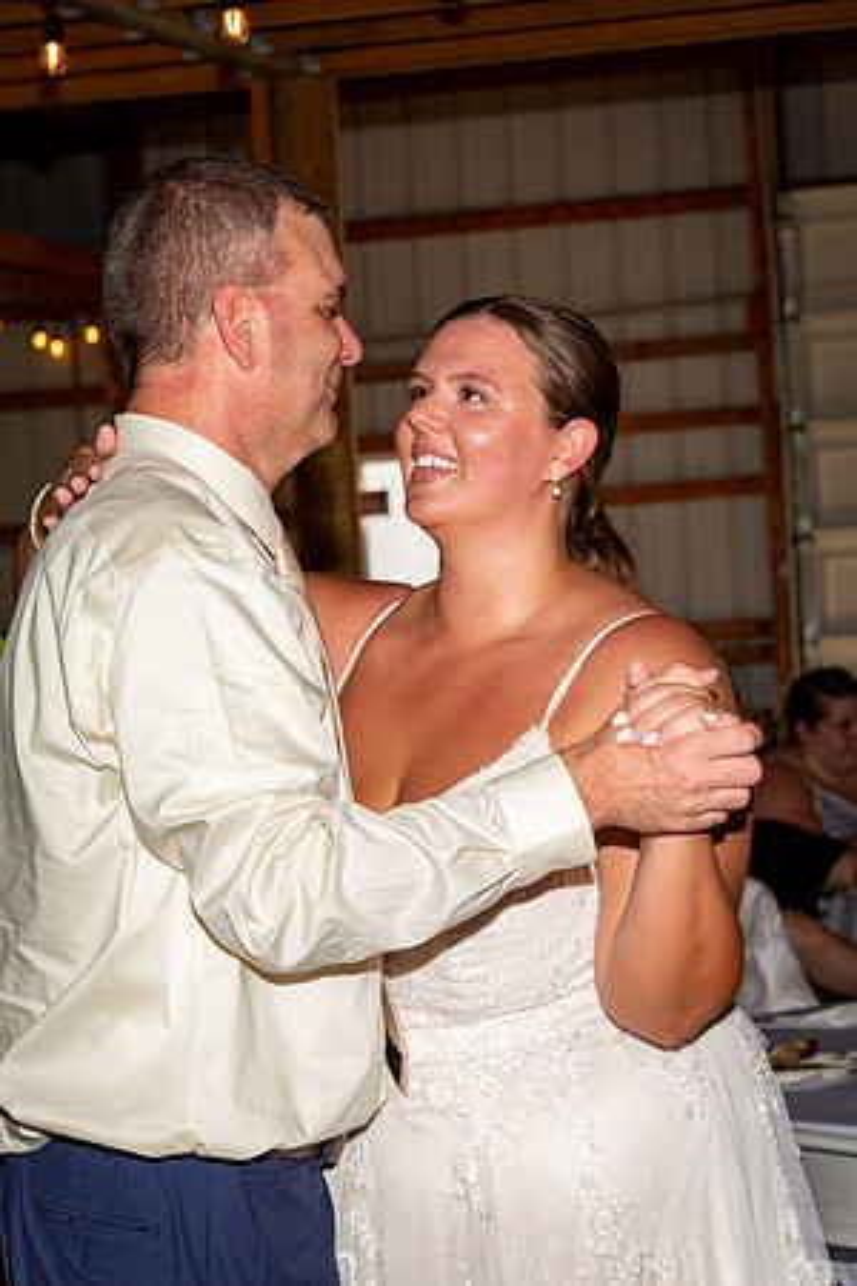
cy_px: 643
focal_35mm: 105
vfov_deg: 19.5
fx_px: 3749
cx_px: 428
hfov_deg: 13.0
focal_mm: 105
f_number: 7.1
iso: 400
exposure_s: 1/125
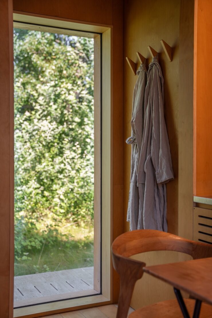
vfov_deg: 42.0
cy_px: 159
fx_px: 414
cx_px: 106
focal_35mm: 47
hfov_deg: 28.7
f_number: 2.8
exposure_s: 1/125
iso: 100
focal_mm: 46.9
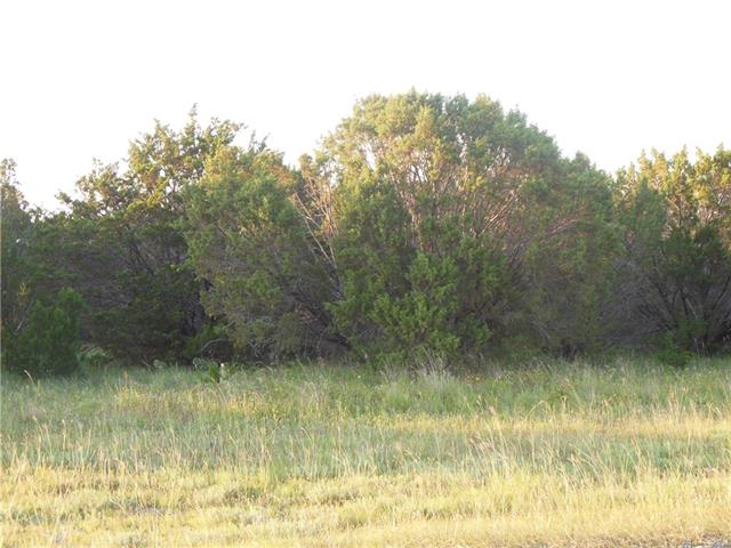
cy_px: 274
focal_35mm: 57
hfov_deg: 33.8
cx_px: 366
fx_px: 1204
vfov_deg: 25.7
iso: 125
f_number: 4.1
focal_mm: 10.2
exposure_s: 1/60
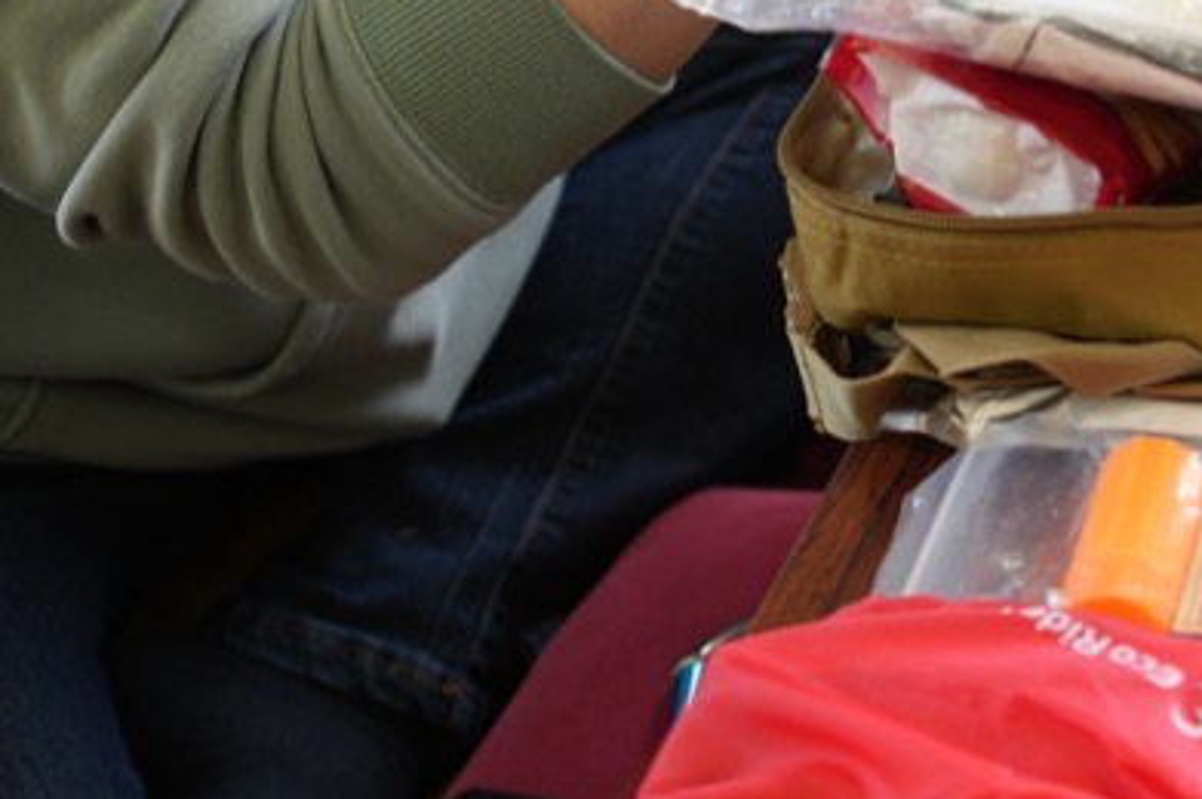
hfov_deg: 15.3
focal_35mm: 133
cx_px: 1014
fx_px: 4437
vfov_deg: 10.1
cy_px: -178
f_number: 2.8
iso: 160
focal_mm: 40
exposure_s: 1/160
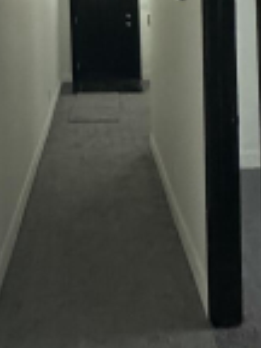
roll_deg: +0.9
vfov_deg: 27.6
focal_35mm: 65
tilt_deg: +1.6
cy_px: -23
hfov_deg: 22.5
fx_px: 653
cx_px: 80
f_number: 2.2
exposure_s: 1/60
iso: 1250
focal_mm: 2.22
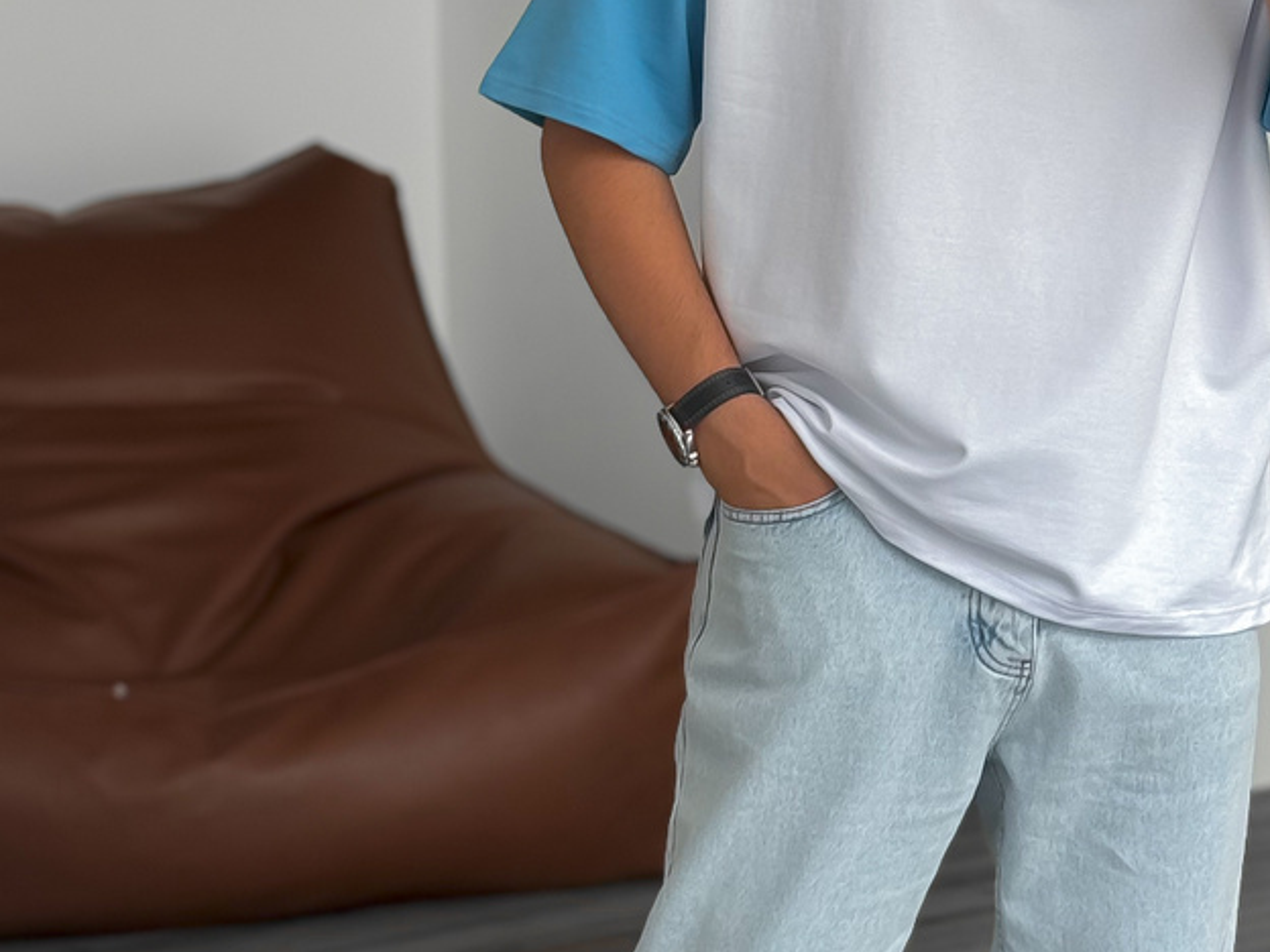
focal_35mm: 123
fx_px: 4513
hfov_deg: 15.9
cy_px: 240
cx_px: 961
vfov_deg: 12.0
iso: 64
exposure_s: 1/180
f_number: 1.8
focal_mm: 6.76
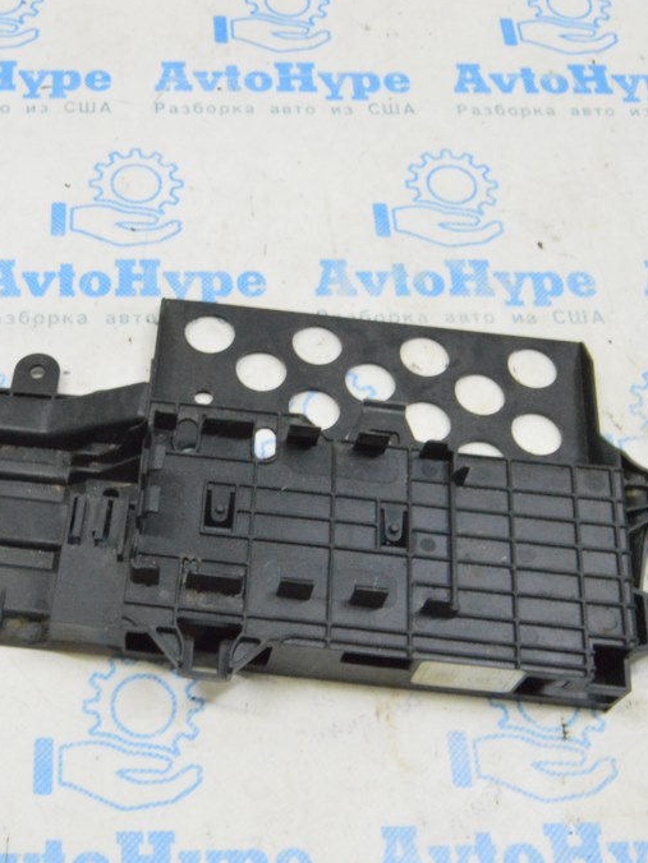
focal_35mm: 48
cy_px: 431
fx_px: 1198
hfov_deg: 29.7
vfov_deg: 39.7
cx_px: 155
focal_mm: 22
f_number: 20
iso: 6400
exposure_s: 1/15
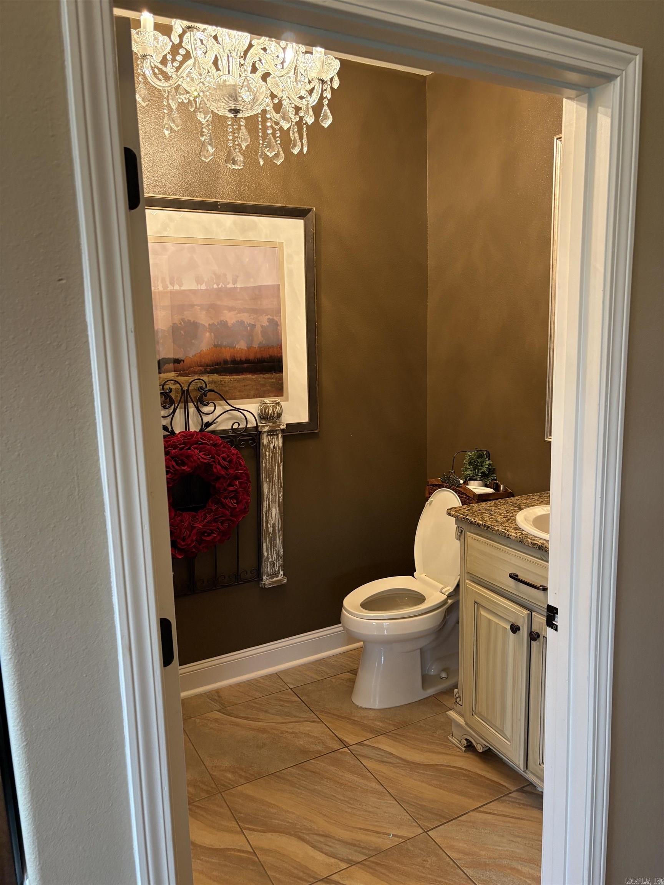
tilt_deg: -9.7
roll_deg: +1.4
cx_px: 332
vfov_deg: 67.3
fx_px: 665
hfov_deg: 53.1
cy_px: 442
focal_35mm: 26
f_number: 1.6
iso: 200
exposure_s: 1/60
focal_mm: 5.96
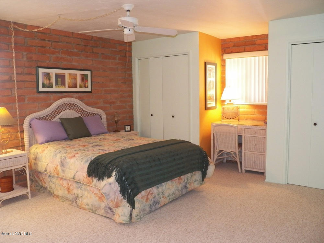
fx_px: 290
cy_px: 122
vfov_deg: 45.4
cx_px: 162
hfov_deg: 58.4
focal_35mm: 31
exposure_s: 1/30
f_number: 2.8
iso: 250
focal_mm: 5.5
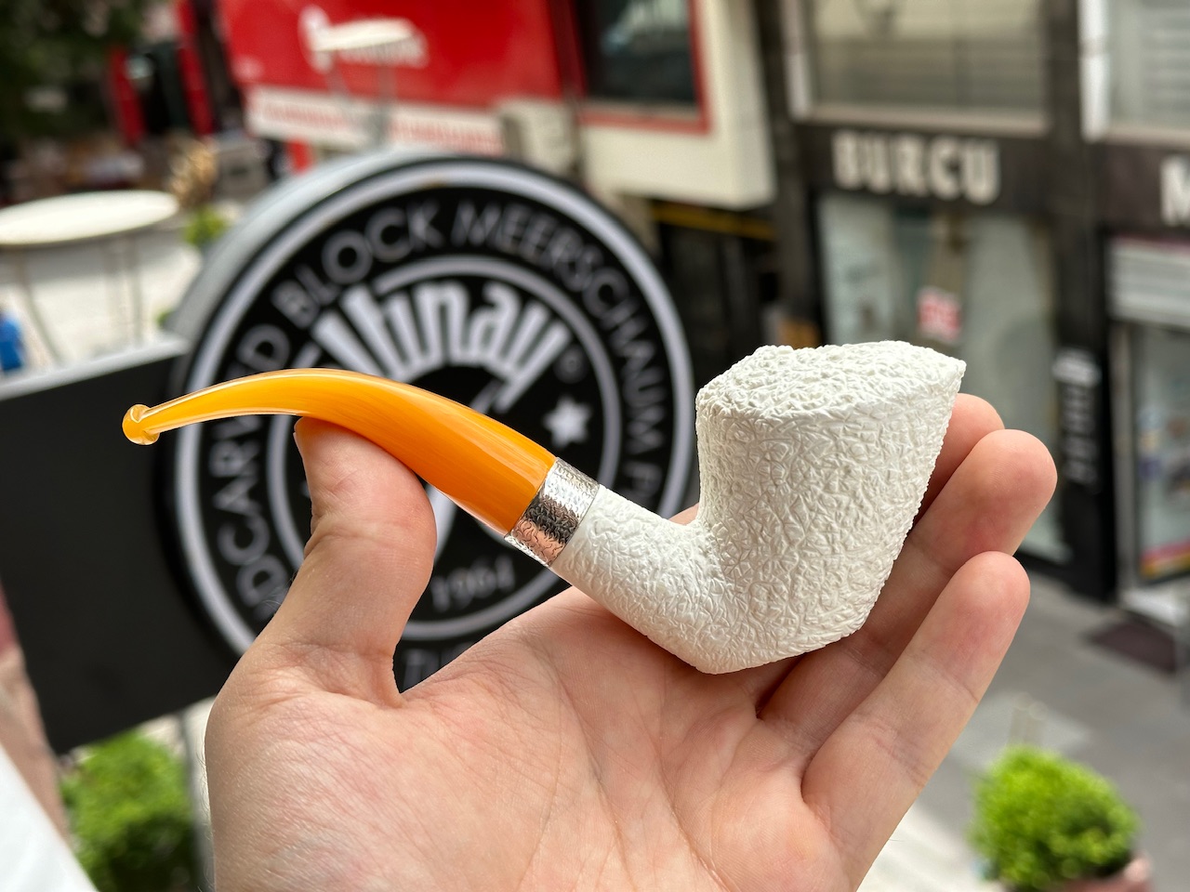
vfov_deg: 30.3
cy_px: 446
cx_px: 595
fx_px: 1650
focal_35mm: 48
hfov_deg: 39.7
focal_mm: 6.86
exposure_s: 1/1395
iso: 64
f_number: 1.78
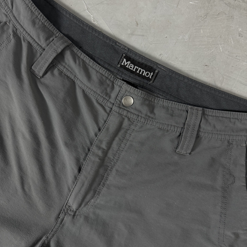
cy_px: 107
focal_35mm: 29
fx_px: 234
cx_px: 122
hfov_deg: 55.6
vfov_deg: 55.5
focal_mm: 6.76
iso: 250
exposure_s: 1/60
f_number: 1.78
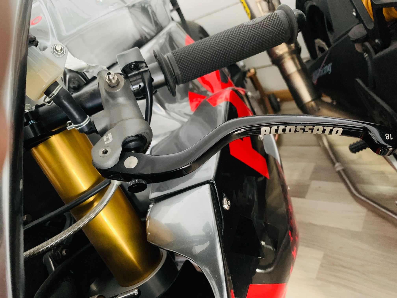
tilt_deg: -30.0
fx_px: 298
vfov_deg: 53.1
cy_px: 149
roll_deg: +35.3
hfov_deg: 67.3
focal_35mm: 26
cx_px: 198
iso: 800
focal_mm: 4.25
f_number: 1.8
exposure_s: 1/26
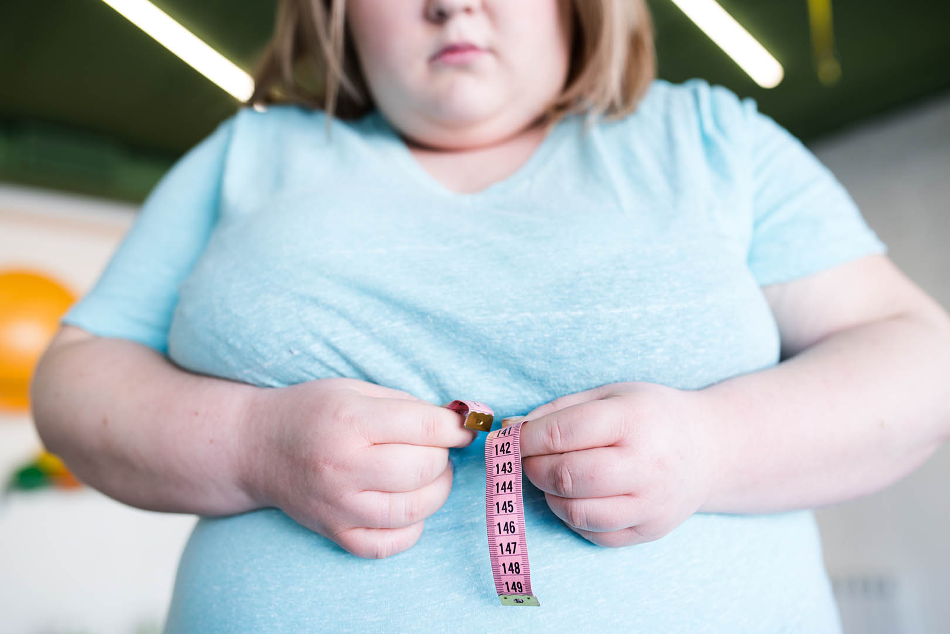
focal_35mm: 35
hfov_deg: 54.4
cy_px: 317
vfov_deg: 37.9
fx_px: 924
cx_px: 475
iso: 400
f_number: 2.8
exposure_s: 1/200
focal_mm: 35
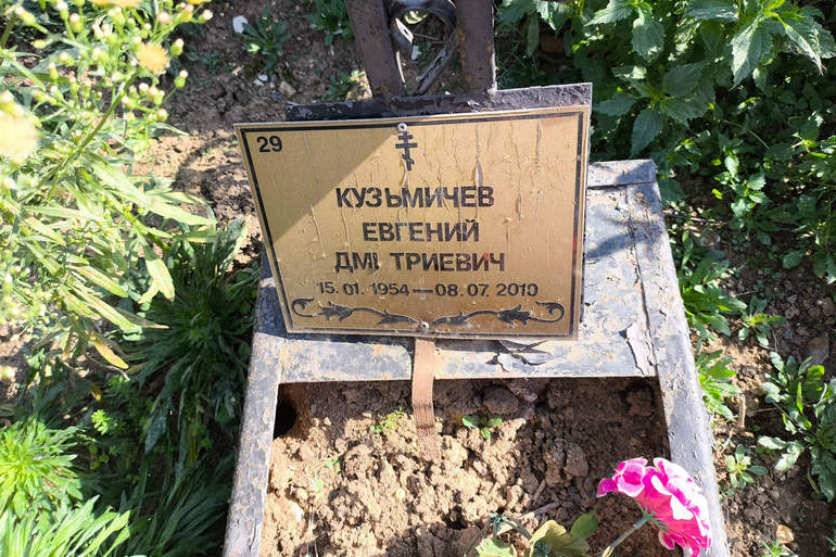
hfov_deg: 67.4
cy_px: 255
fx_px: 627
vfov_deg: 47.9
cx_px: 424
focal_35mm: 27
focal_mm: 4.71
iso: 50
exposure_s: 1/349
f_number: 1.7
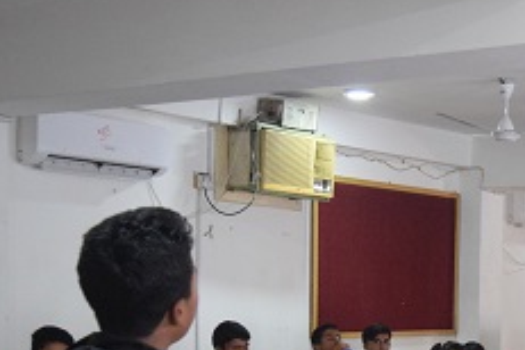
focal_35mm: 83
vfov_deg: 16.1
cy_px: 360
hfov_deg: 23.4
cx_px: 527
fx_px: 1210
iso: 2800
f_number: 3.5
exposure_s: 1/60
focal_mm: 20
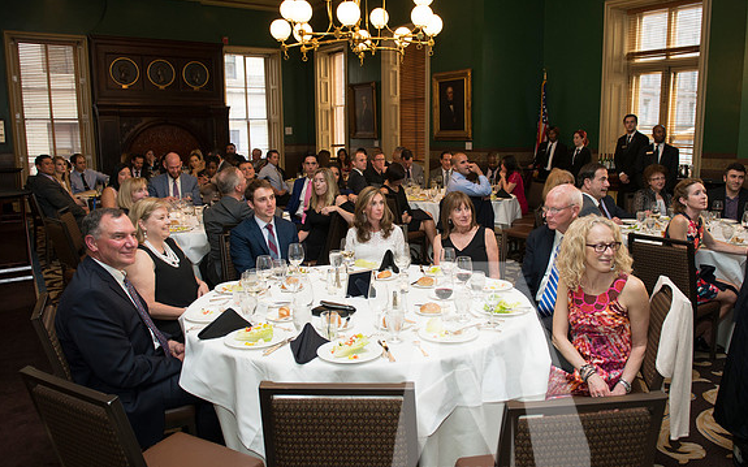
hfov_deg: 66.4
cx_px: 404
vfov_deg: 44.5
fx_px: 571
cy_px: 235
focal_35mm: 28
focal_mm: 24
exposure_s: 1/60
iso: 1000
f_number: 4
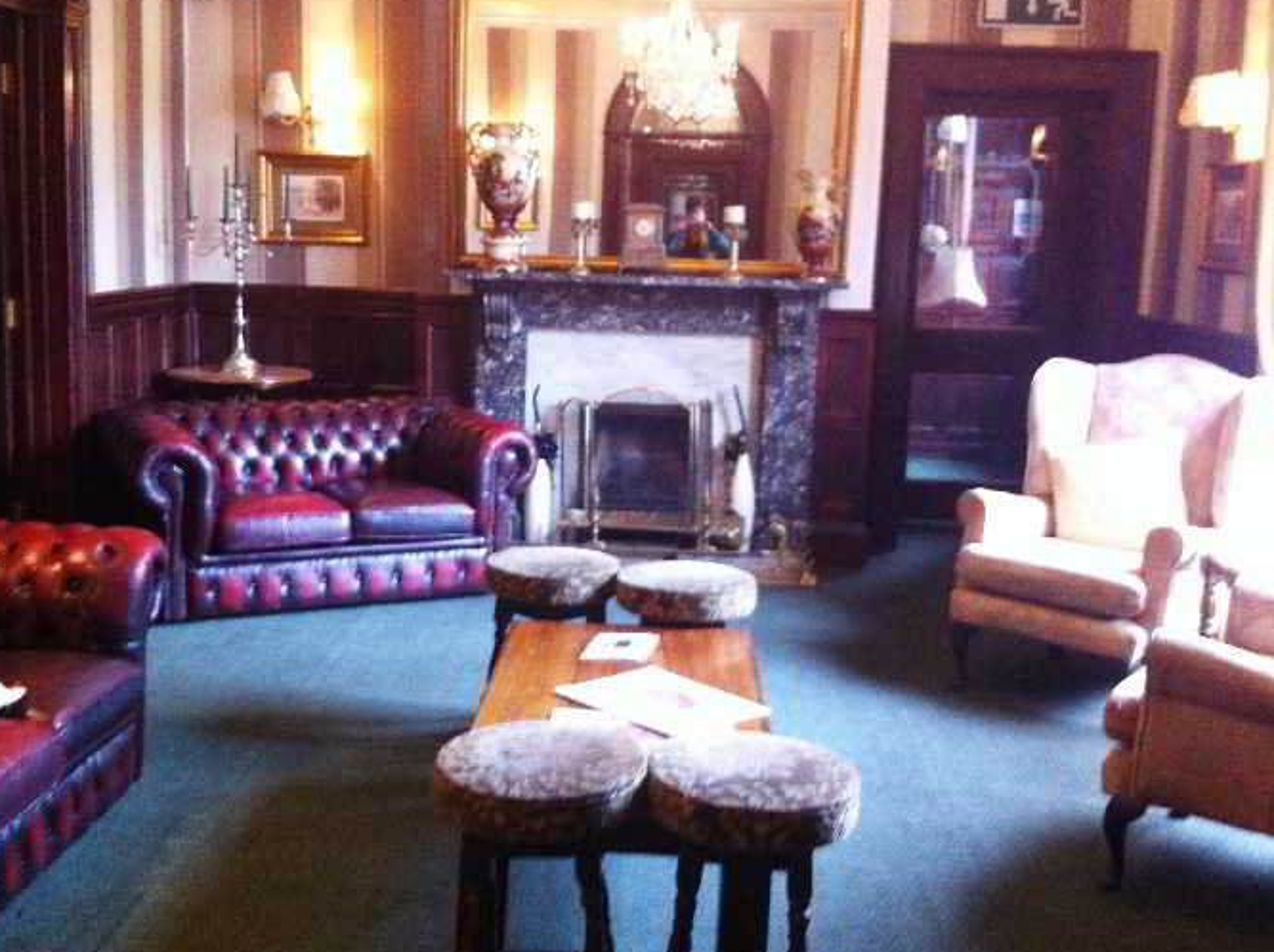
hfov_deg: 44.8
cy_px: 466
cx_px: 586
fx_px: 1543
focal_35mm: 42
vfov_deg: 34.3
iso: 320
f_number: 2.8
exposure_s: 1/15
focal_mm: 3.85
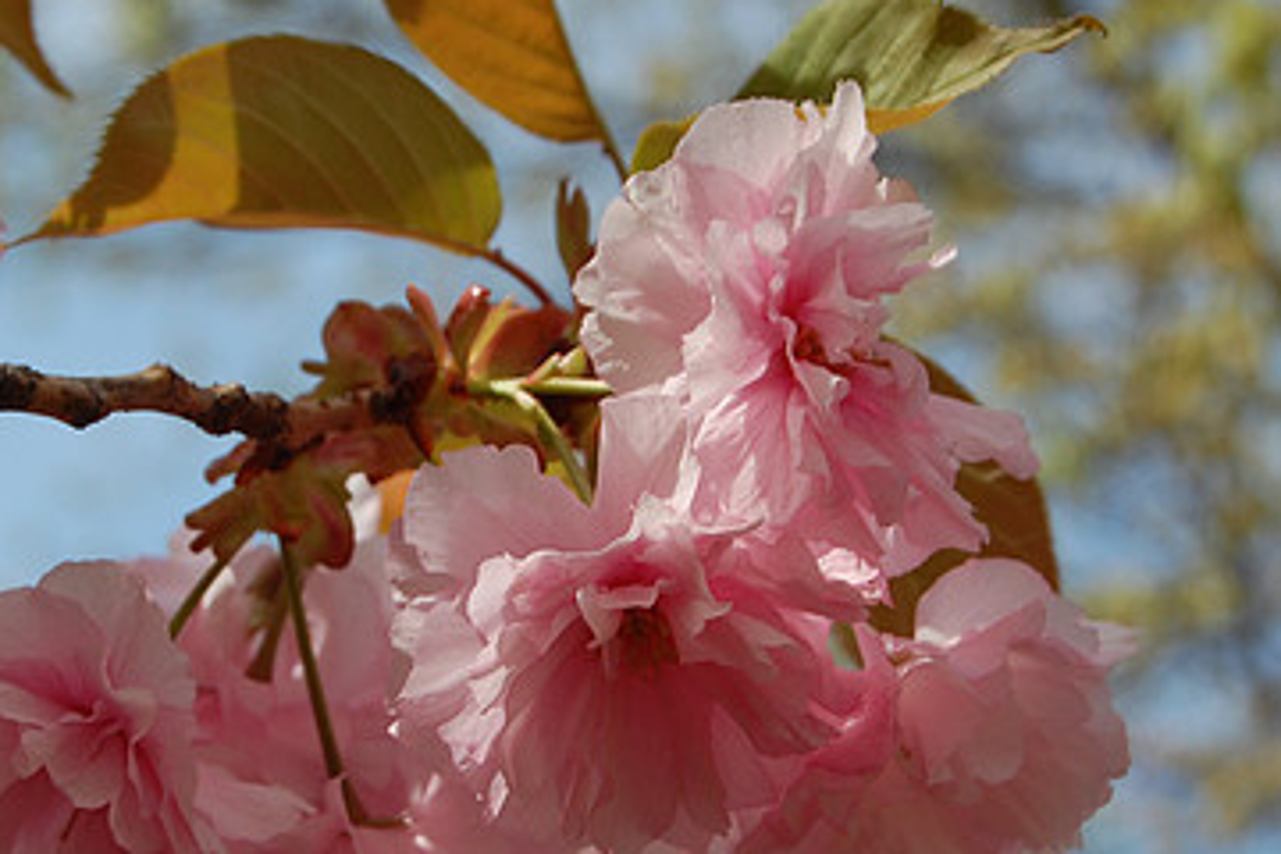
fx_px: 4725
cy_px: 555
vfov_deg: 10.3
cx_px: 512
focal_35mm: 133
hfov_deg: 15.4
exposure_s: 1/320
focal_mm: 55
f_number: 9
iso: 200
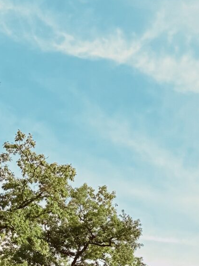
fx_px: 843
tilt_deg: +2.9
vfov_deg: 15.4
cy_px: 481
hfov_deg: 13.3
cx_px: 203
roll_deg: +1.2
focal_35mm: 110
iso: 80
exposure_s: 1/2604
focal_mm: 6.76
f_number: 1.78
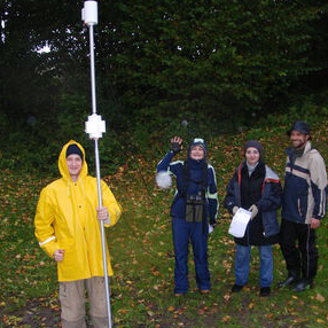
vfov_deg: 40.0
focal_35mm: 42
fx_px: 450
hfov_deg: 40.0
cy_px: 184
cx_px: 158
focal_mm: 18
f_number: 3.5
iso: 200
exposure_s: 1/60
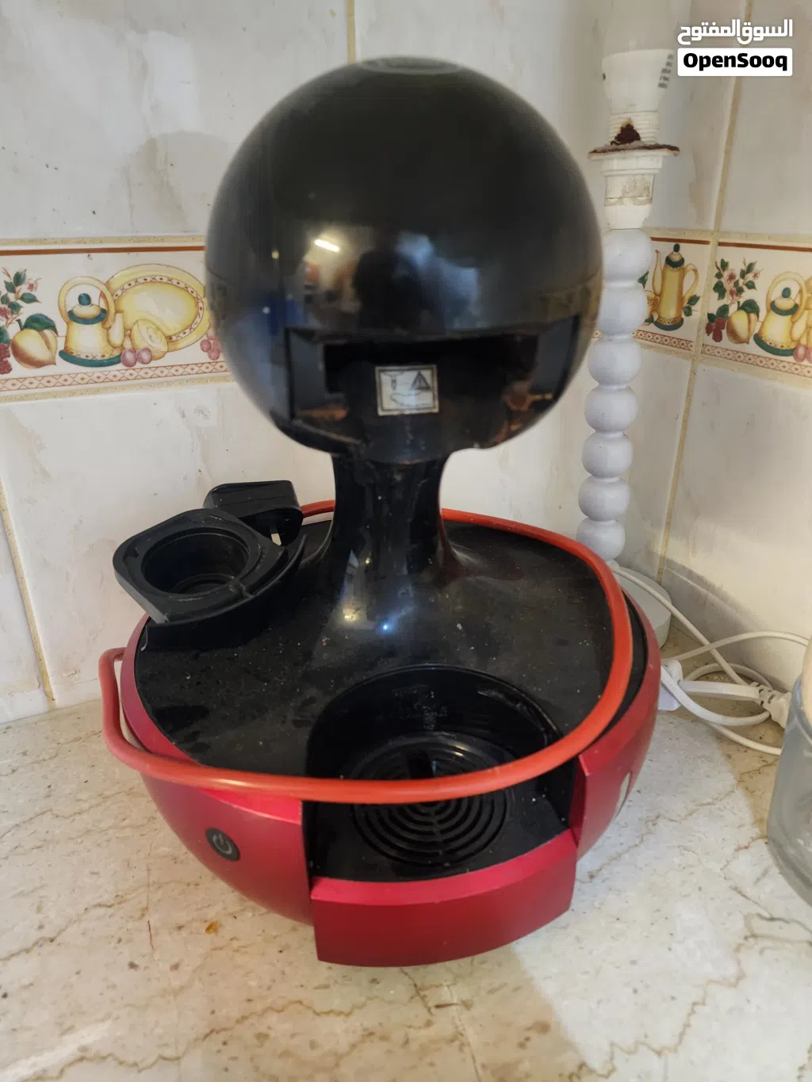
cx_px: 406
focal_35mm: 23
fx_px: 719
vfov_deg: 73.9
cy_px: 541
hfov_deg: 58.9
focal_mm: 6.4
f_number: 1.8
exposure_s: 1/25
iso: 1000
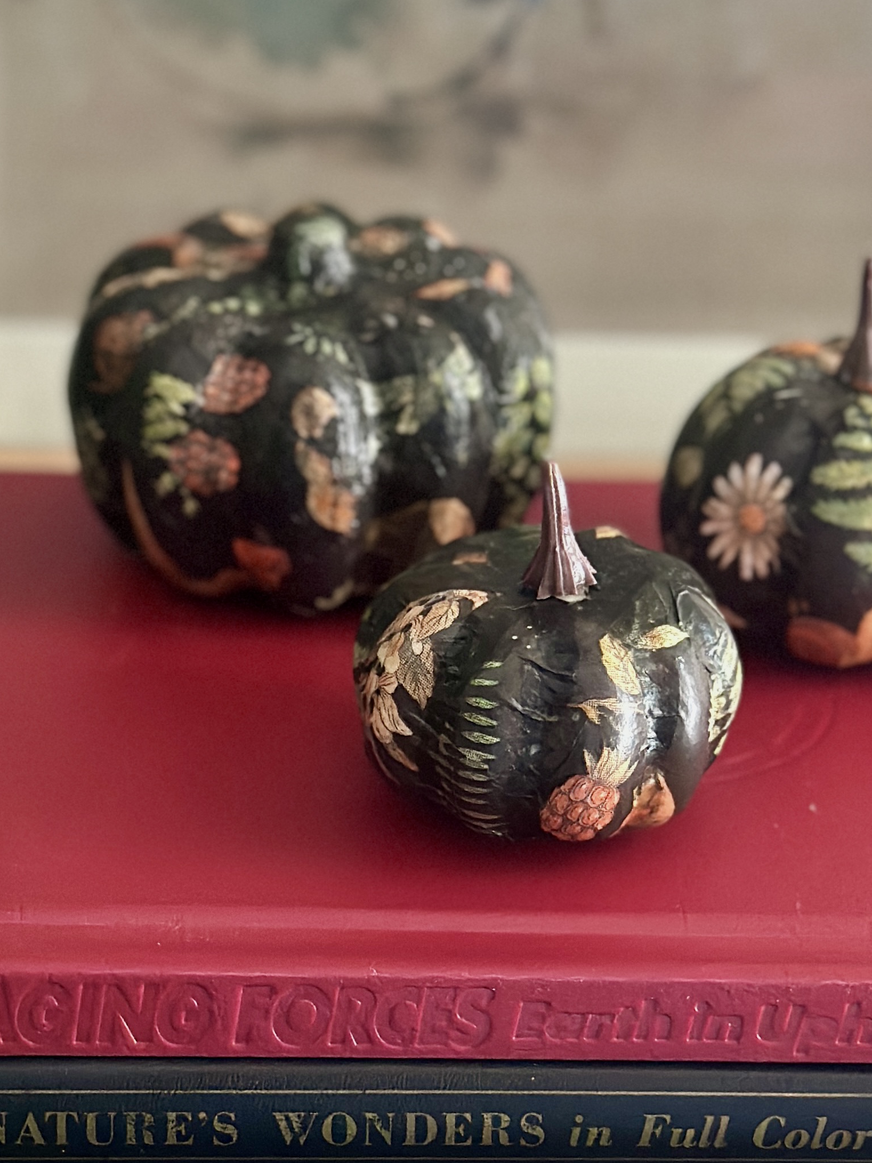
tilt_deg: -26.5
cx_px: 286
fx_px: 3056
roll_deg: -1.3
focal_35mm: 91
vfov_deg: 21.5
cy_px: 571
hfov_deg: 16.2
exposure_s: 1/40
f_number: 1.78
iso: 800
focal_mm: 6.86
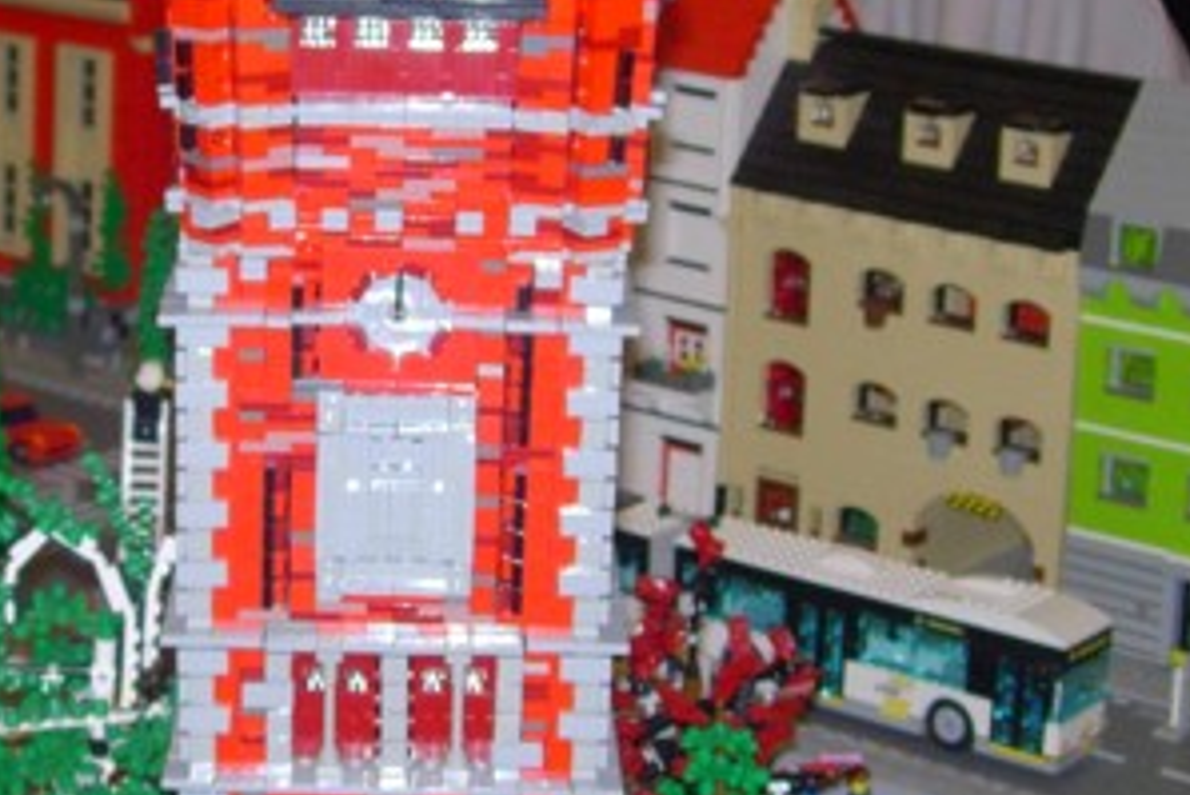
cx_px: 395
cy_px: 364
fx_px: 3505
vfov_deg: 12.9
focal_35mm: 106
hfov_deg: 19.2
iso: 79
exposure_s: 1/64
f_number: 2.8
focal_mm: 7.8
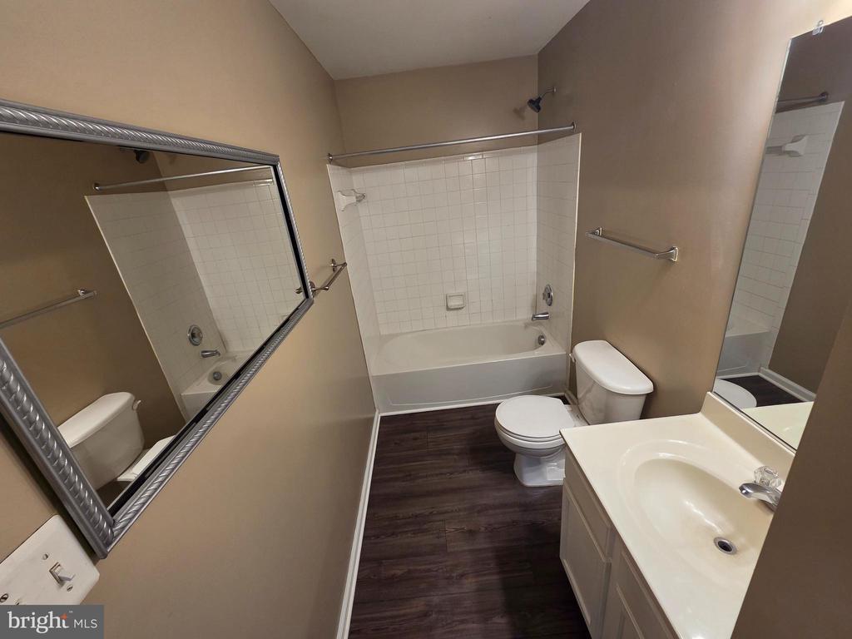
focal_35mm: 13
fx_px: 320
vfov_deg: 89.9
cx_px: 426
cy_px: 320
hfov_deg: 106.2
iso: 200
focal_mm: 2.2
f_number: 2.2
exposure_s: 1/60
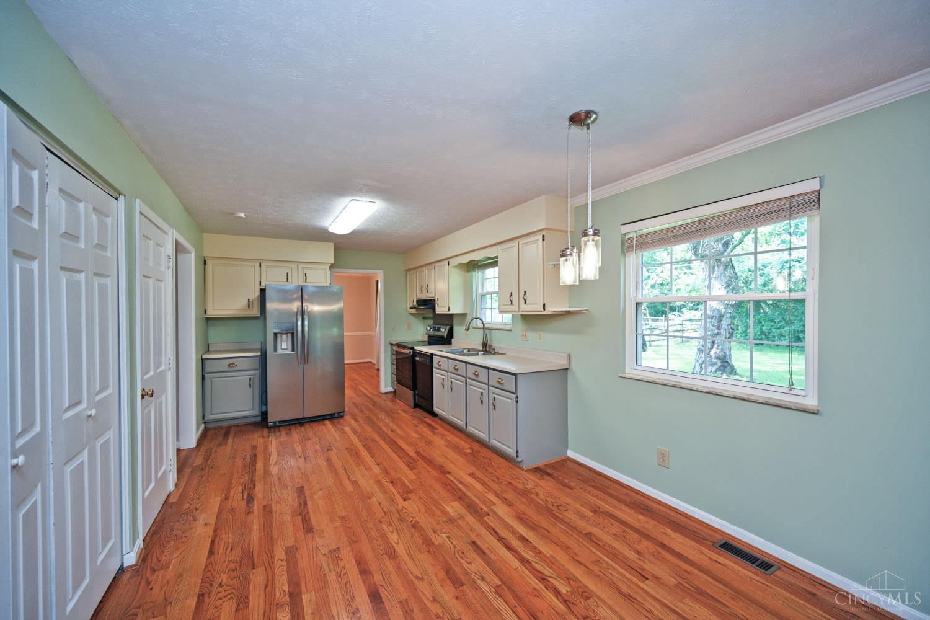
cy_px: 310
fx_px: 362
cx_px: 465
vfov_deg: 81.2
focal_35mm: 14
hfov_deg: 104.3
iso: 320
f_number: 4
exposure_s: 1/60
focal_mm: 14
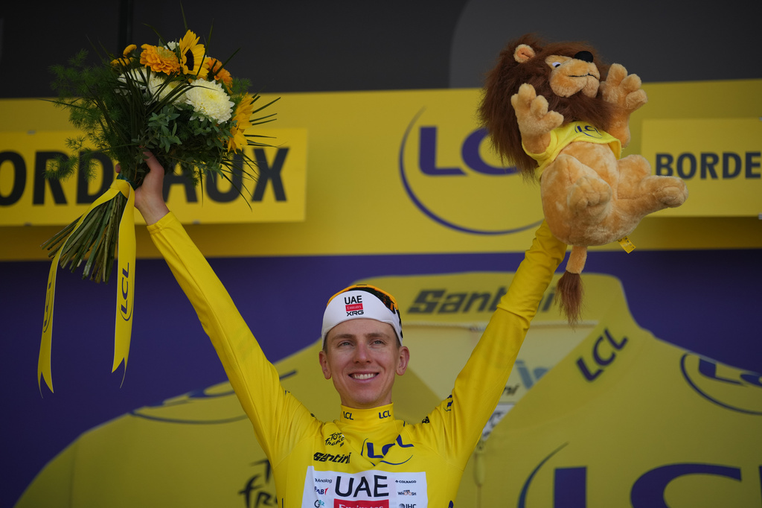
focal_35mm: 136
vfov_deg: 10.1
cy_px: 254
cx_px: 381
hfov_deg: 15.1
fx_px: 2878
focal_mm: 136
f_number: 2.8
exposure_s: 1/4000
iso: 640
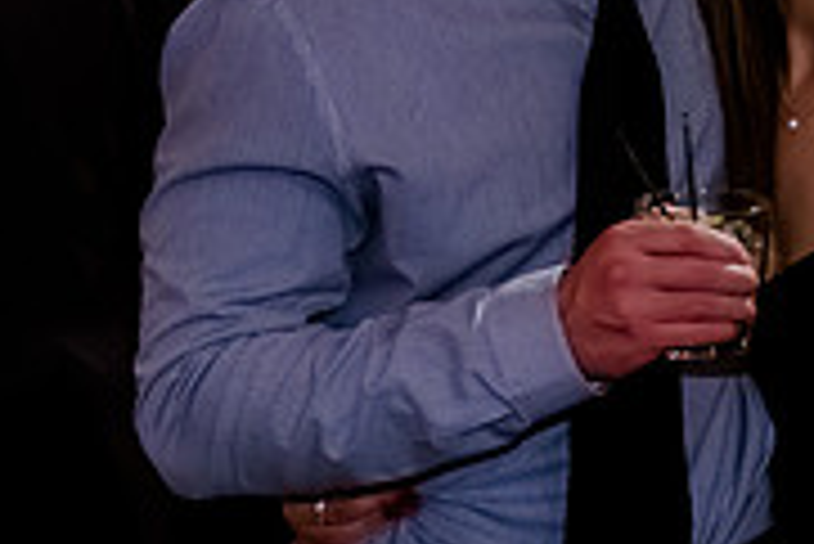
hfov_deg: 9.1
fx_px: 5069
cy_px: -303
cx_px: 796
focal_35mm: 224
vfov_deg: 6.1
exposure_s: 1/200
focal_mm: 70
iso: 4000
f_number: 2.8
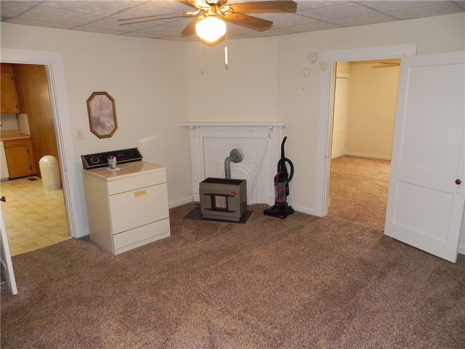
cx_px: 232
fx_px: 349
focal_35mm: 26
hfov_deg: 67.3
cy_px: 174
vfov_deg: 53.1
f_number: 2.8
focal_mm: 4.6
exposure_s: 1/30
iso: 200
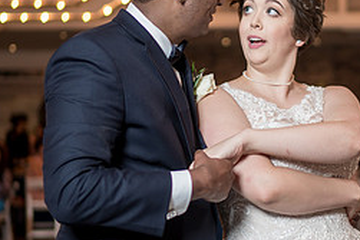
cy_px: 99
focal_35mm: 87
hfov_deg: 23.2
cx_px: 254
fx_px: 869
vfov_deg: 15.7
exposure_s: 1/200
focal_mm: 35
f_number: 1.4
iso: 200
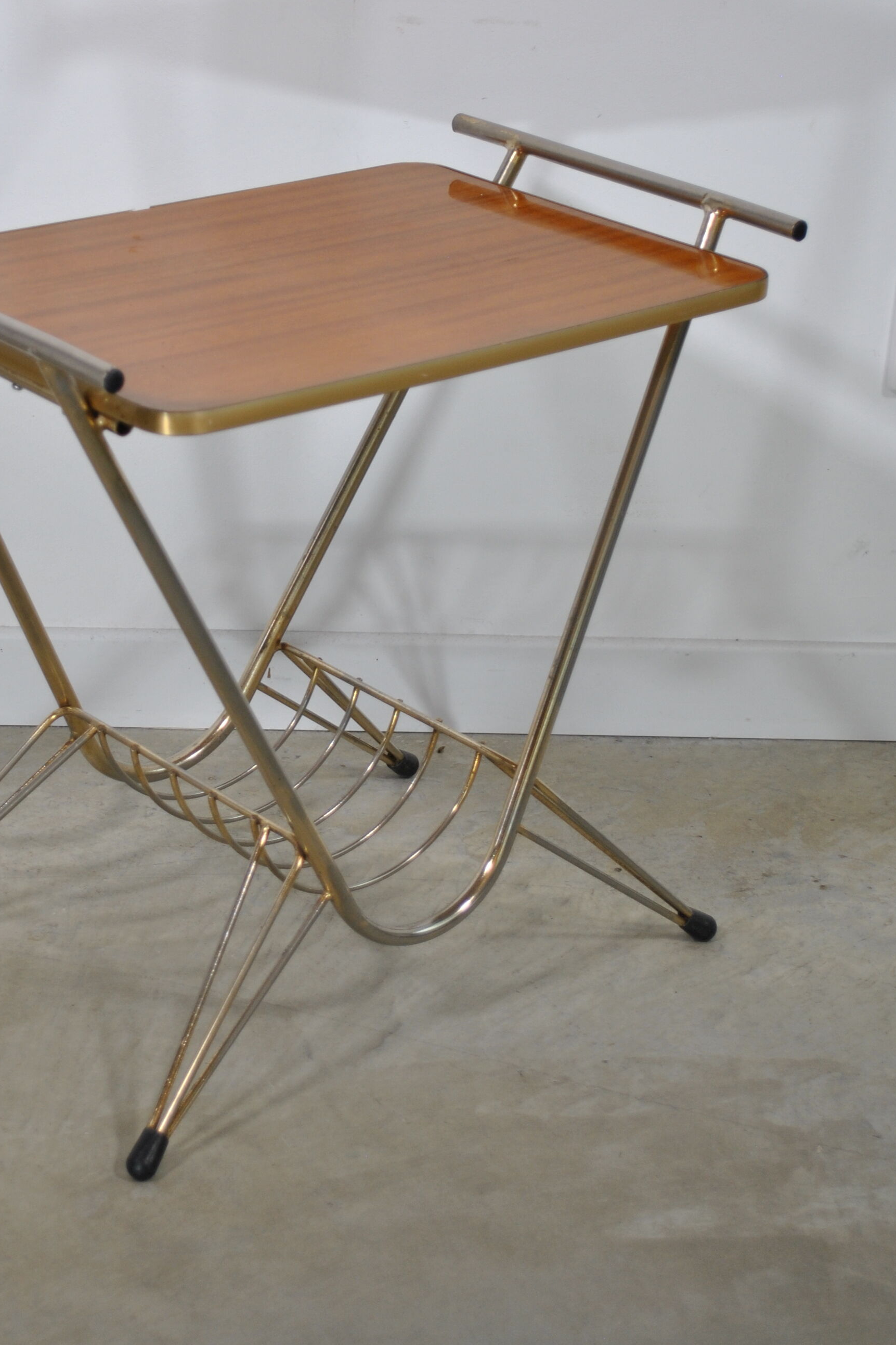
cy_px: 552
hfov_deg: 17.3
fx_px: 2940
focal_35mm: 79
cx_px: 287
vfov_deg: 25.7
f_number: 5
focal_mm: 35
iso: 200
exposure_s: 1/50
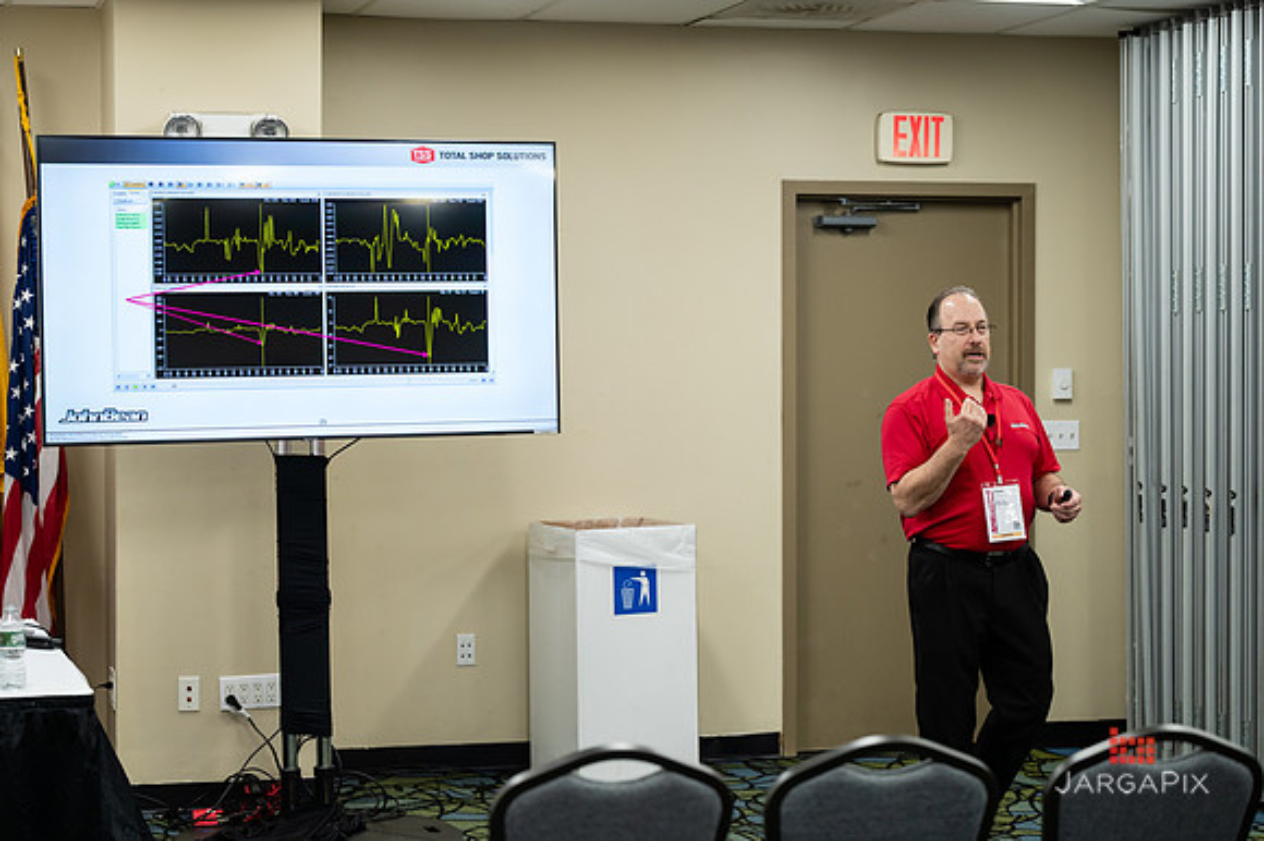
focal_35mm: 75
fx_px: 2635
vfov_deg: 18.1
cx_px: 632
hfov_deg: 27.0
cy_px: 420
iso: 1000
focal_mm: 74
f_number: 3.2
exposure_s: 1/200
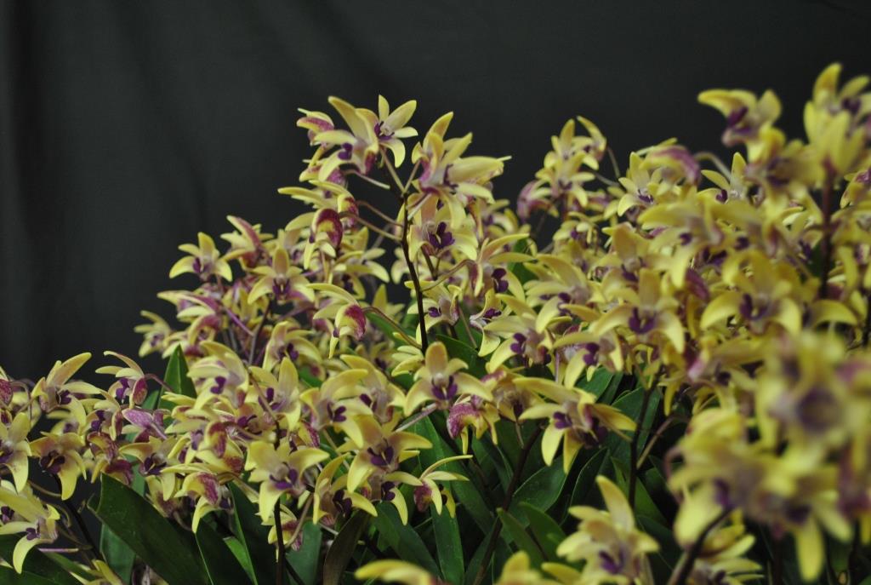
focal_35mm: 48
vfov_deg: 28.2
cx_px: 436
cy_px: 292
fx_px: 1164
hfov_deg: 41.0
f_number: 4.8
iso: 400
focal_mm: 32
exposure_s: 1/6
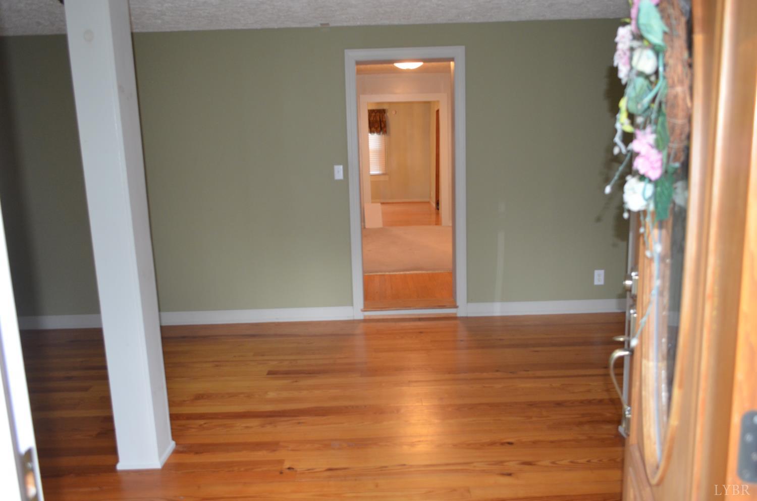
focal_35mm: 27
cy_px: 250
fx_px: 566
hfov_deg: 67.5
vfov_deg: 47.7
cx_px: 378
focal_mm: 18
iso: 1100
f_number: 3.5
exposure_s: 1/60
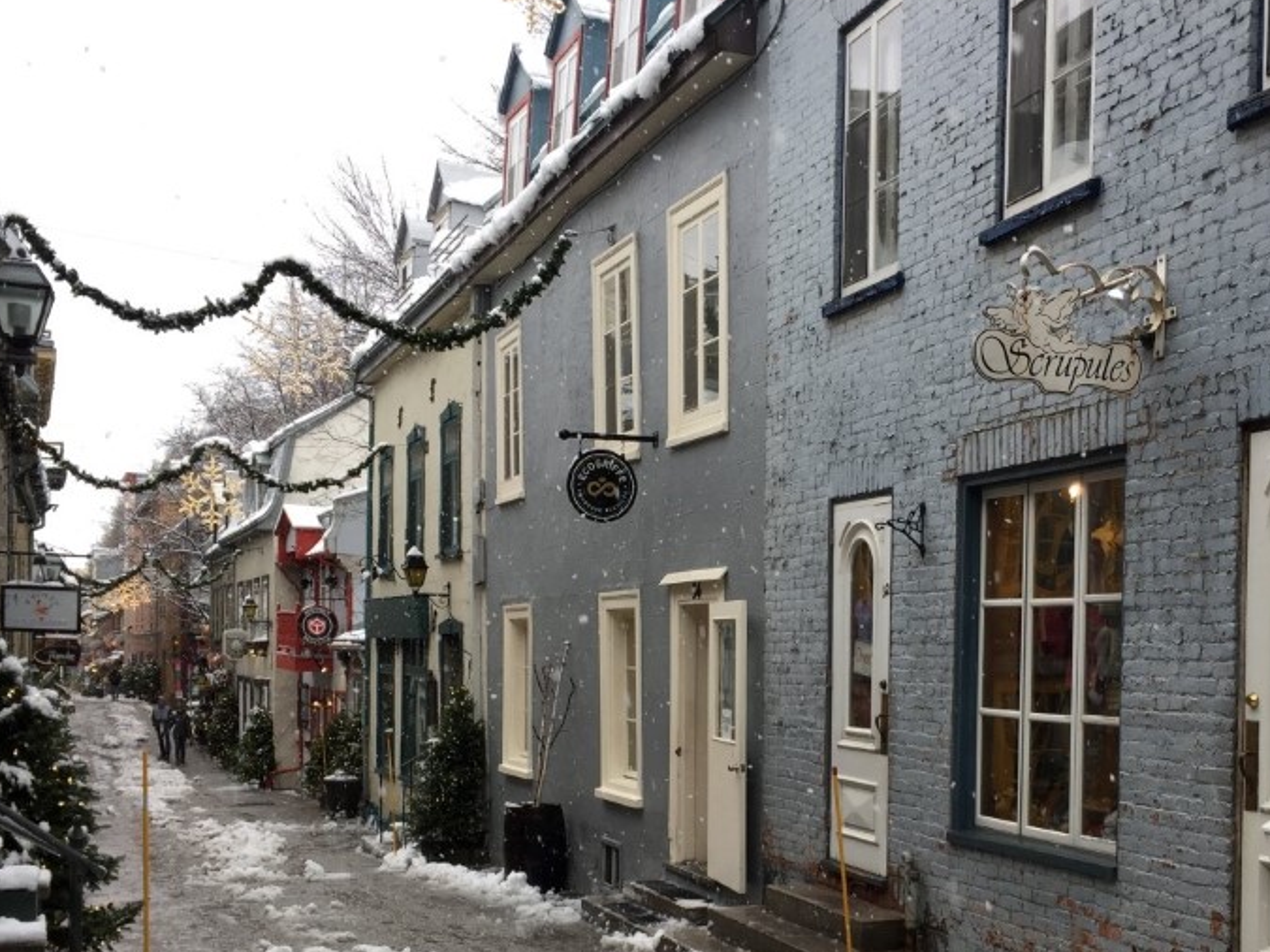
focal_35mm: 44
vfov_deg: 32.3
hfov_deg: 42.5
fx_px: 1614
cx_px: 813
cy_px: 694
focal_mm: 4.15
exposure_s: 1/158
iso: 32
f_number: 2.2
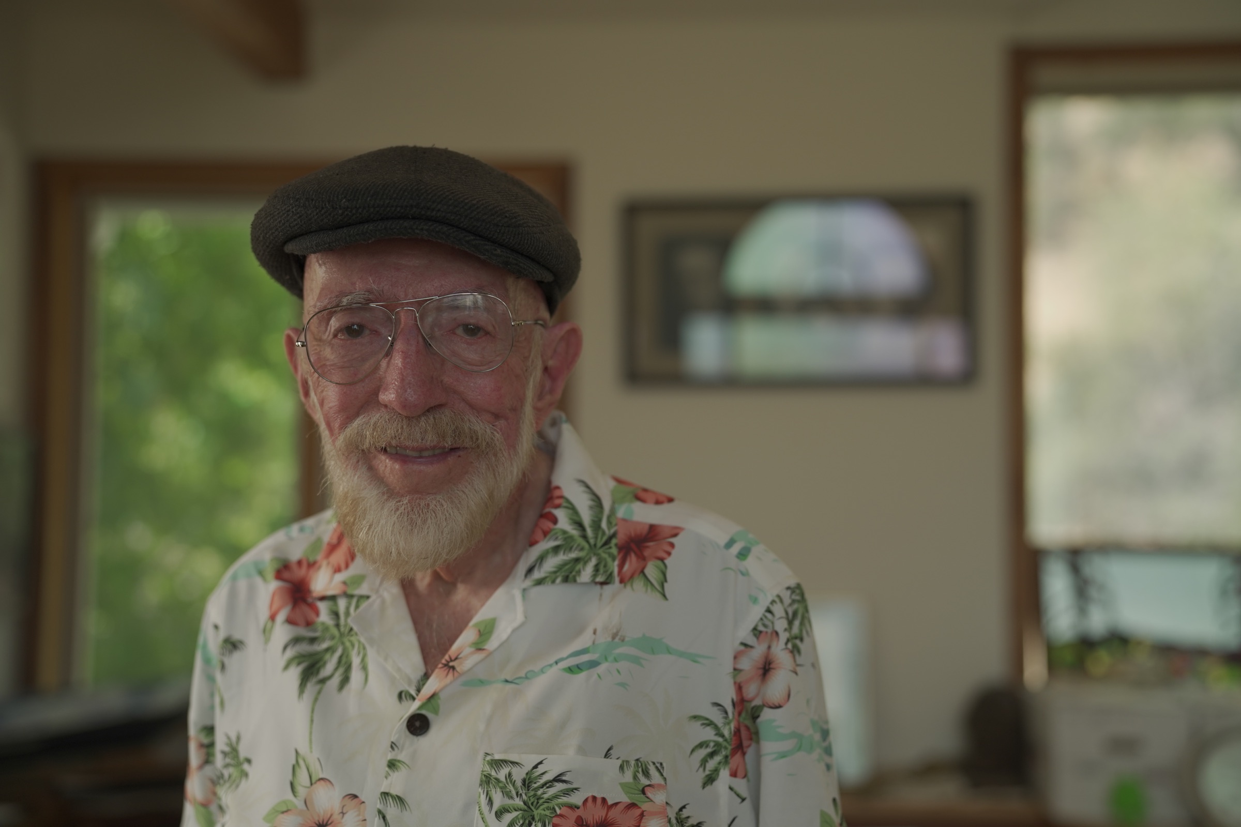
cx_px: 620
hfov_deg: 41.9
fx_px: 1620
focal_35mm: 47
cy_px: 414
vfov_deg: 28.6
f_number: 2.2
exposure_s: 1/200
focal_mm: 47
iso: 320
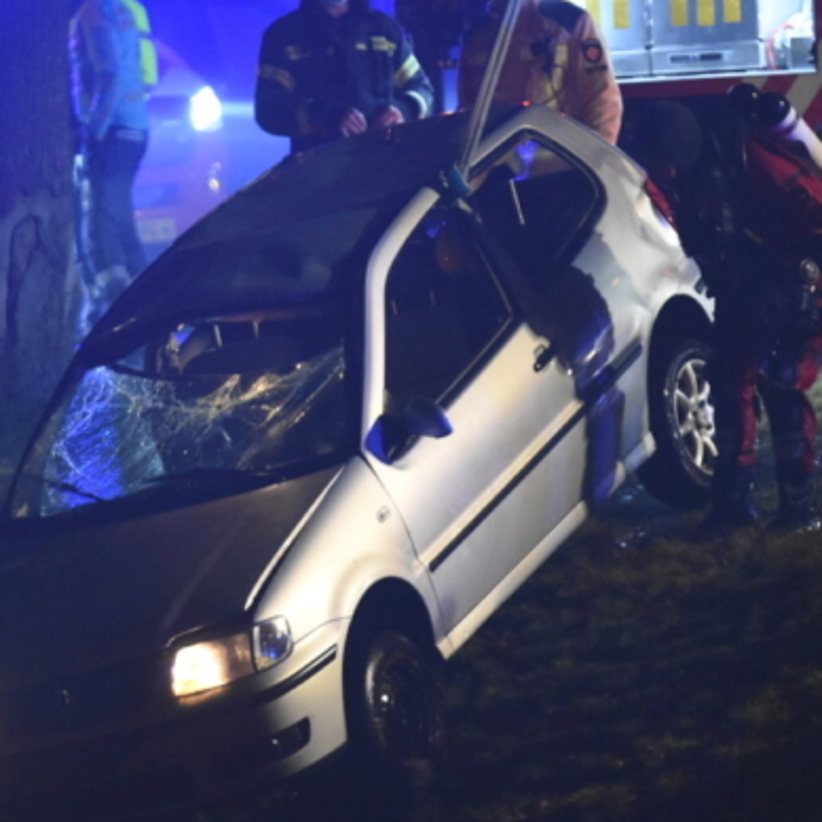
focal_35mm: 503
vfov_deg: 3.5
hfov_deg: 3.5
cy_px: 387
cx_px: 243
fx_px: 13514
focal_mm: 200
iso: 5000
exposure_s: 1/50
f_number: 2.8
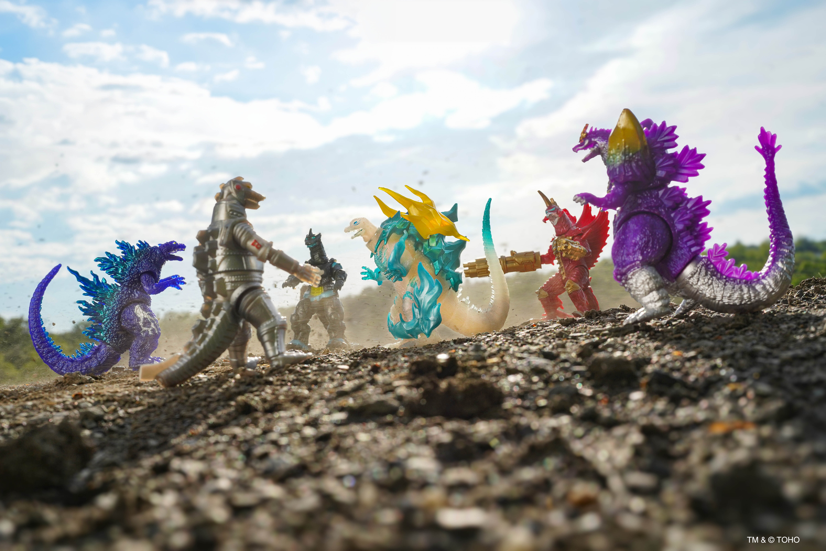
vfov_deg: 33.4
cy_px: 276
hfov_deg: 48.5
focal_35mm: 40
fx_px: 918
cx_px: 413
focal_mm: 40
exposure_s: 1/400
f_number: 14
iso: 400
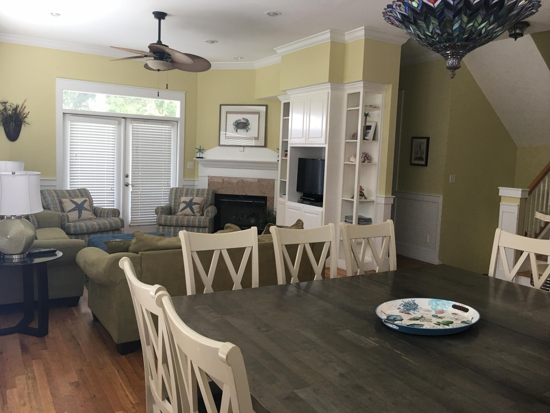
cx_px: 275
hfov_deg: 61.7
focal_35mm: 29
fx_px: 461
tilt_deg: -4.2
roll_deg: -2.8
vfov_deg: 48.2
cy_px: 206
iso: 32
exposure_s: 1/30
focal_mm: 4.15
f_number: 2.2
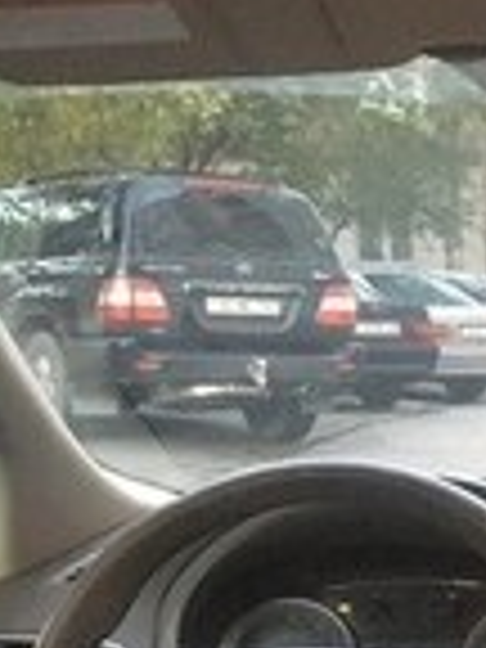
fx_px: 1872
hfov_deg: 13.5
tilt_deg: -7.7
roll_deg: -0.6
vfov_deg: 19.3
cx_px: 832
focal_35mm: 100
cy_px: 562
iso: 320
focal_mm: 4.15
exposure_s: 1/17
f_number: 2.2
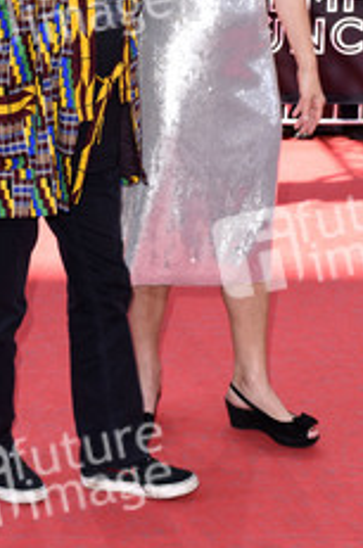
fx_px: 1185
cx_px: 119
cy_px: 123
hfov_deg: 17.4
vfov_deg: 25.7
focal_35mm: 78
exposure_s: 1/160
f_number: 6.3
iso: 200
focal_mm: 30
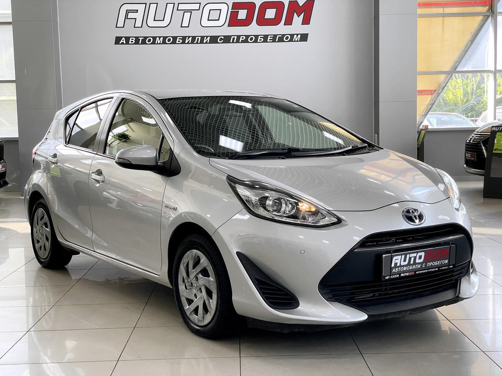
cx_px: 251
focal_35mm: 52
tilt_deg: -5.0
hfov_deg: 36.8
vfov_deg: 28.0
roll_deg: +1.4
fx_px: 754
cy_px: 188
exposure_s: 1/99
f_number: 2
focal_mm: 6
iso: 100
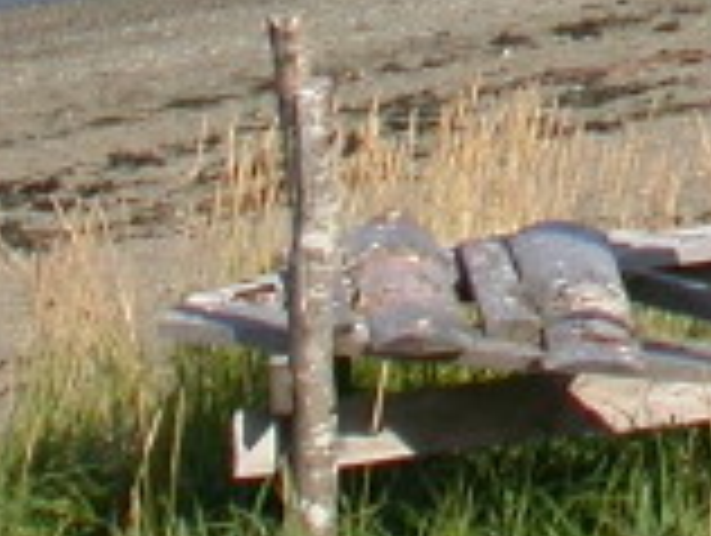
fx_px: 9812
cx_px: 1530
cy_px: -991
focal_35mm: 477
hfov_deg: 4.1
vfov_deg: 3.1
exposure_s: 1/432
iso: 100
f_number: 6.4
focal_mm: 16.9
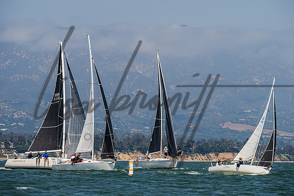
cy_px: 84
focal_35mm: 220
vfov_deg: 6.3
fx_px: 1795
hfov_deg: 9.4
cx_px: 150
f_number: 8
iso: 400
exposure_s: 1/1250
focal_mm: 185
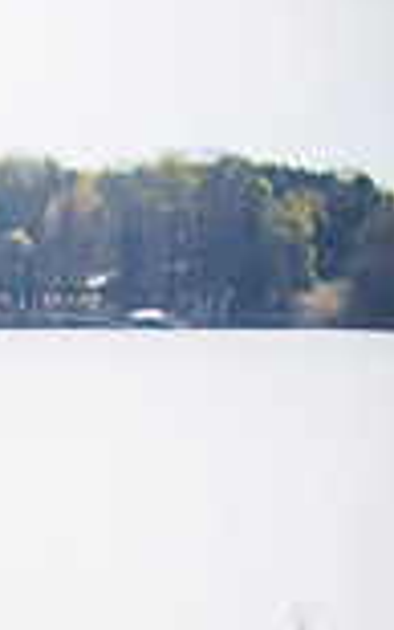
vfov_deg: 6.4
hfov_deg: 3.9
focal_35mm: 329
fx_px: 5647
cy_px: 575
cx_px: -760
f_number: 2.8
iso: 100
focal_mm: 86
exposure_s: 1/1000
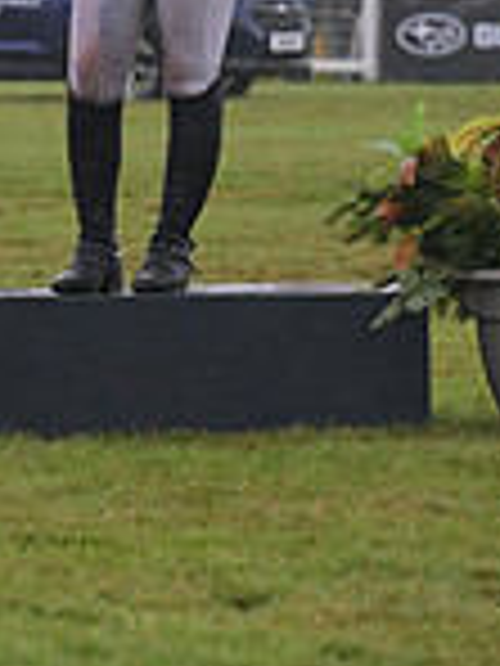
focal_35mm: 415
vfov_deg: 4.8
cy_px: -191
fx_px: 7992
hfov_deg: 3.5
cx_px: -793
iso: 1000
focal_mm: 110
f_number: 5
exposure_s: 1/1000
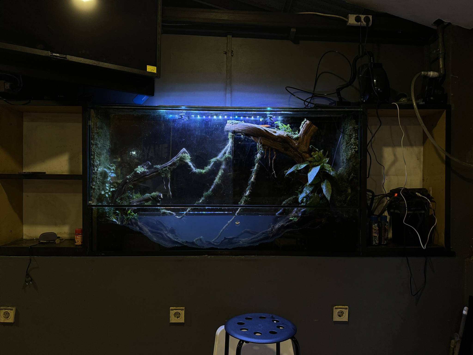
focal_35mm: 24
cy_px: 178
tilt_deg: +0.8
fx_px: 328
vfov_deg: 56.8
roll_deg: +0.1
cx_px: 236
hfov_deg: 71.6
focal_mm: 6.86
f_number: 1.78
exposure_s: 1/50
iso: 320
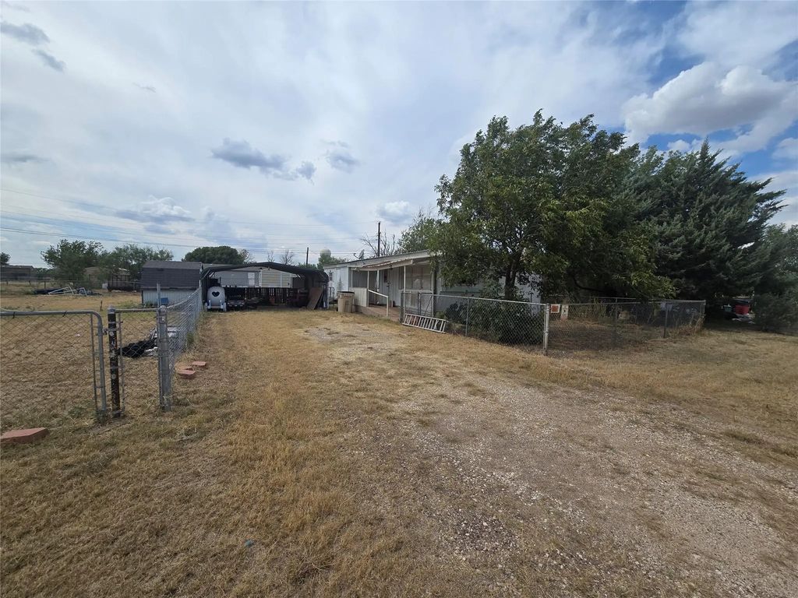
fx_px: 300
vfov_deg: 89.9
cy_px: 299
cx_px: 399
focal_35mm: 13
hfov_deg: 106.2
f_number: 2.2
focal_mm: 2.2
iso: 50
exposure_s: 1/3559
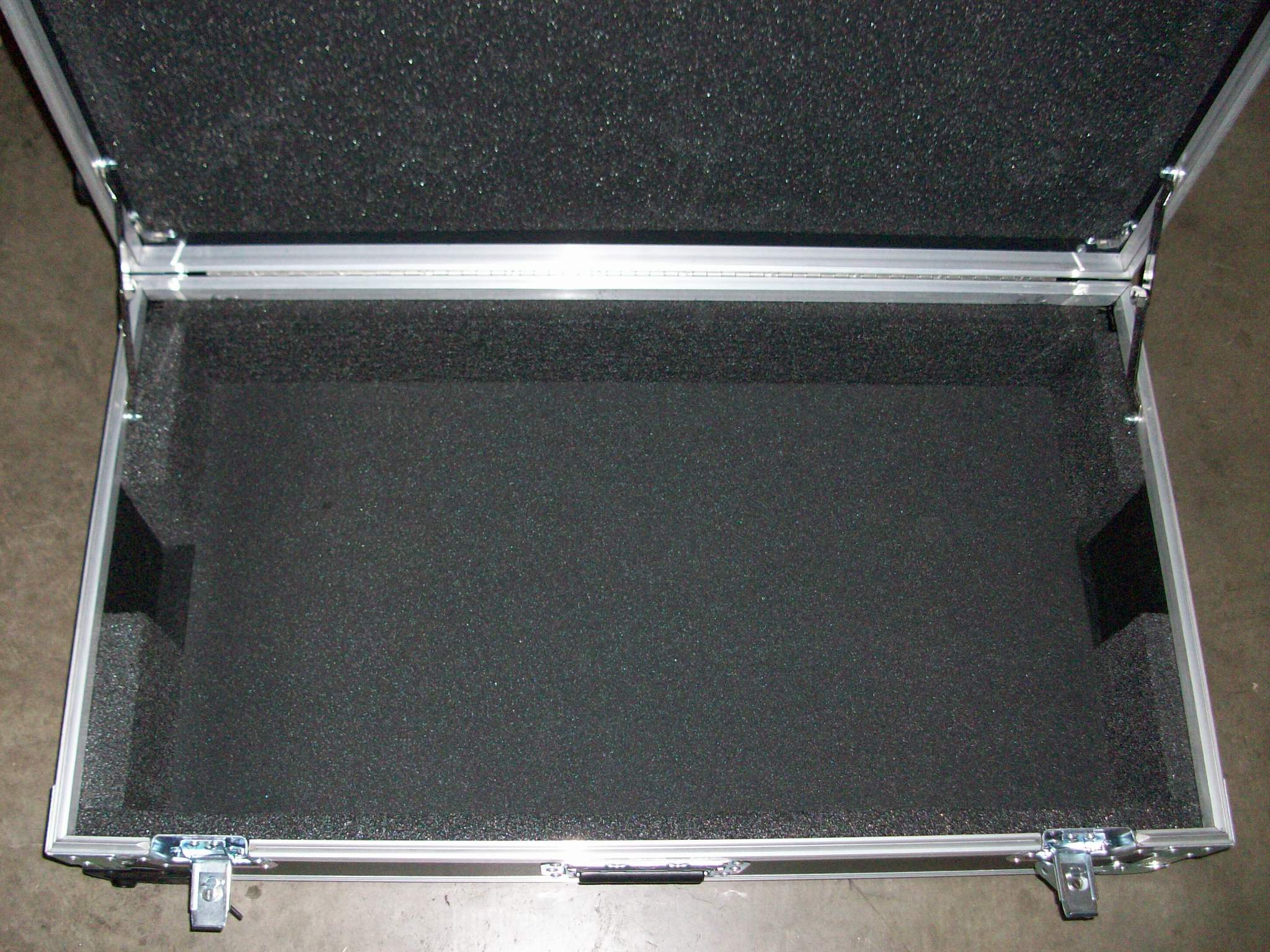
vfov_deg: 41.8
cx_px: 635
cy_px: 476
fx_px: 1247
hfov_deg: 54.0
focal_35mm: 34
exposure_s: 1/60
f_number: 2.8
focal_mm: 5.7
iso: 160
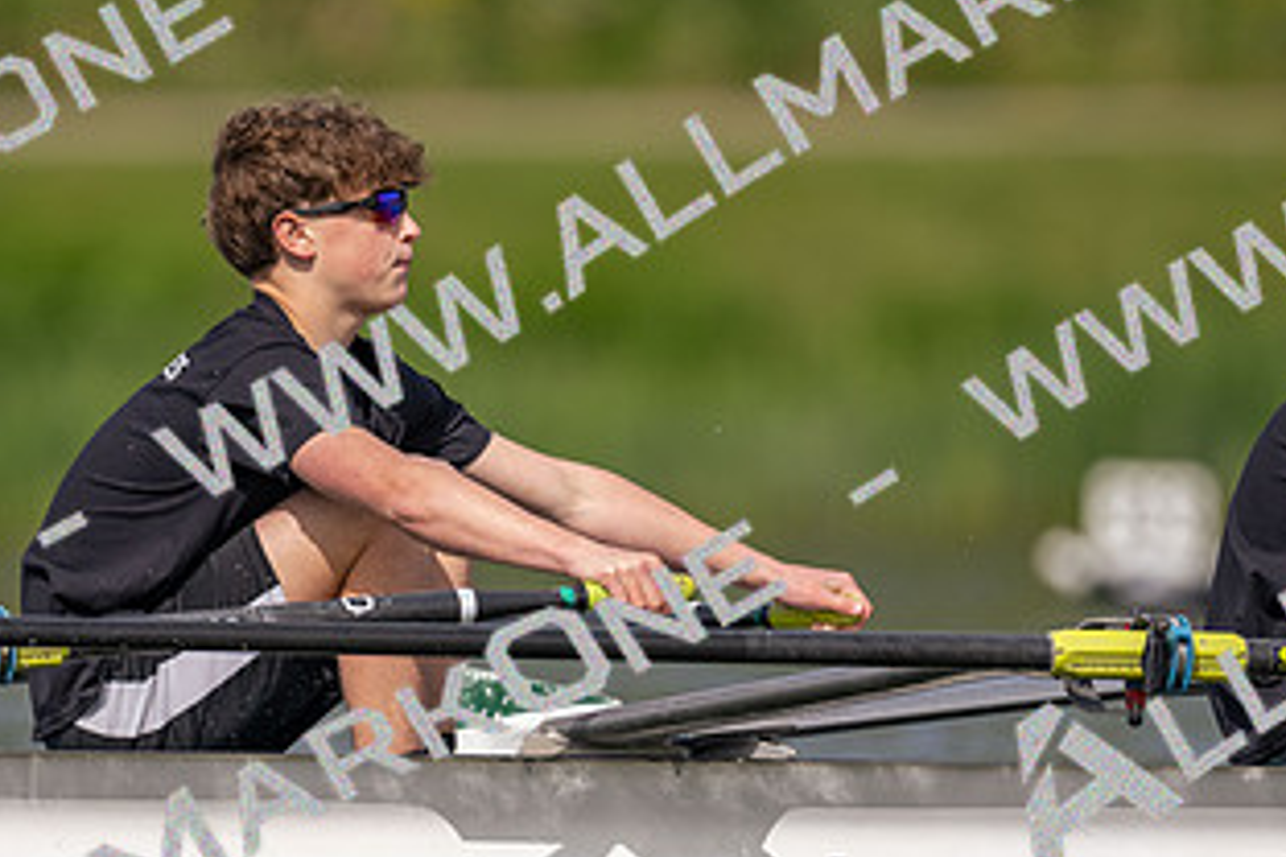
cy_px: 509
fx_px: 39827
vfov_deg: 1.2
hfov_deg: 1.8
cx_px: 664
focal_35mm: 1115
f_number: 4
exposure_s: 1/2500
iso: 250
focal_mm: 600
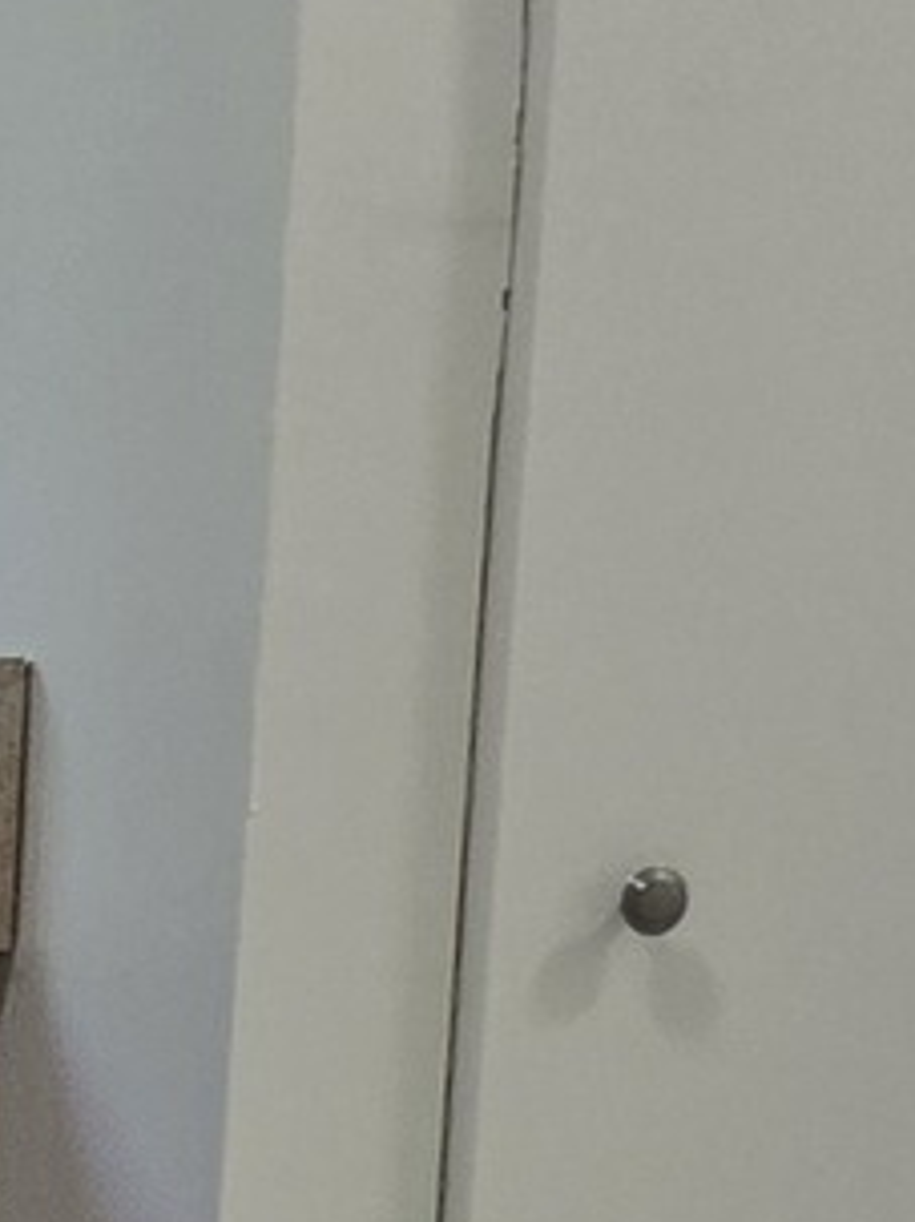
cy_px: 1859
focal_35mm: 175
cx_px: -2144
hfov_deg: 7.2
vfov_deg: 10.9
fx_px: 6172
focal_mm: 6.3
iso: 125
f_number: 1.7
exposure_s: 1/120
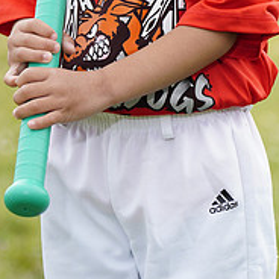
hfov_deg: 3.7
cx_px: 154
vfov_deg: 3.7
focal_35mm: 471
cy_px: -150
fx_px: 4295
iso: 100
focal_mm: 176
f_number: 5.6
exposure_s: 1/250
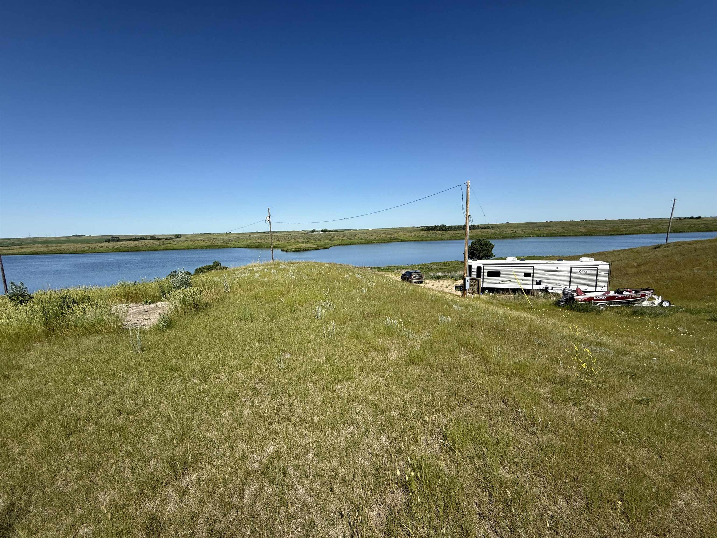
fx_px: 290
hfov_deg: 102.1
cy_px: 269
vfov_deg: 85.7
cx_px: 358
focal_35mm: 14
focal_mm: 2.22
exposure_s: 1/2841
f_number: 2.2
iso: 50
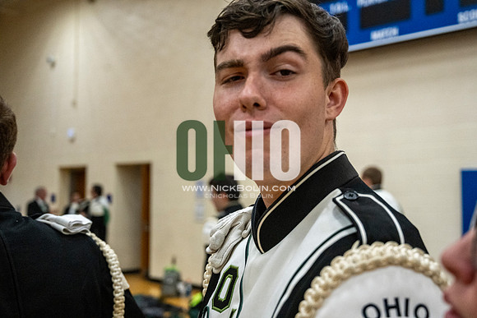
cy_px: 159
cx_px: 238
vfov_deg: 31.2
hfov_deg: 45.4
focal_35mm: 43
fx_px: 570
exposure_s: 1/800
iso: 8000
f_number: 4
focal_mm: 43
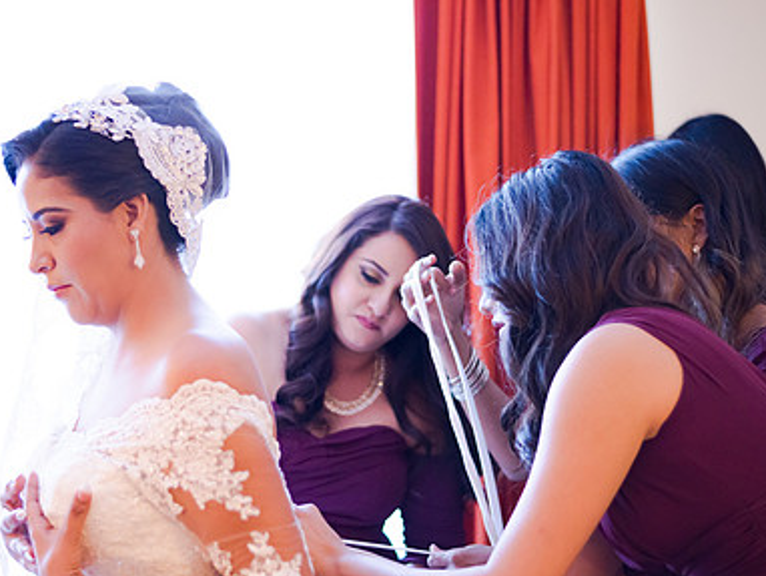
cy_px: 356
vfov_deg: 20.2
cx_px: 331
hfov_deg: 26.6
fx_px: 1616
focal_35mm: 73
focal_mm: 50
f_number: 1.8
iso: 1600
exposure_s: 1/320
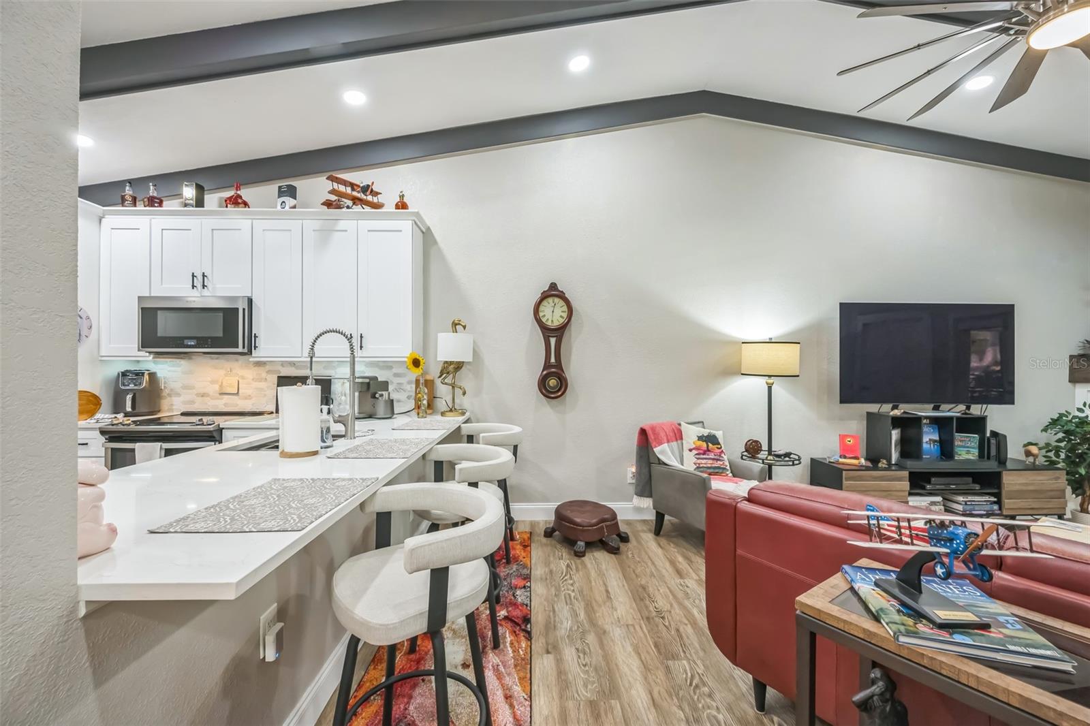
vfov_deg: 81.2
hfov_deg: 104.3
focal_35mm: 14
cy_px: 363
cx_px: 545
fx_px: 424
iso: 1600
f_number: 7.1
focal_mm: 14
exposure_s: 1/40
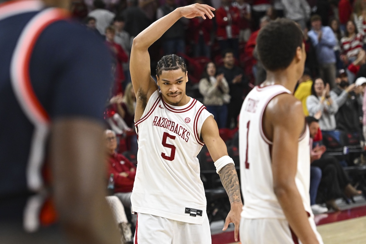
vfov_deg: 7.6
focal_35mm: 180
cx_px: 183
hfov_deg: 11.4
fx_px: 1830
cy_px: 122
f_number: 2.8
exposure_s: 1/1250
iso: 2500
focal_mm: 120
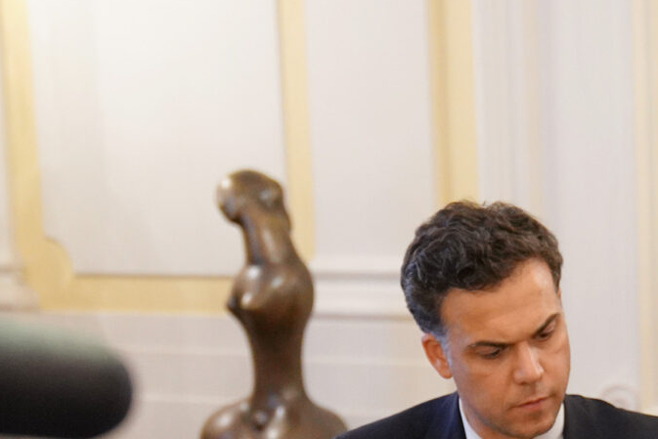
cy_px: 593
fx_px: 2852
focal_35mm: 156
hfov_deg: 13.1
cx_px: 562
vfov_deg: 8.7
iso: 2500
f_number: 2.8
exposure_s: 1/125
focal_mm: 41
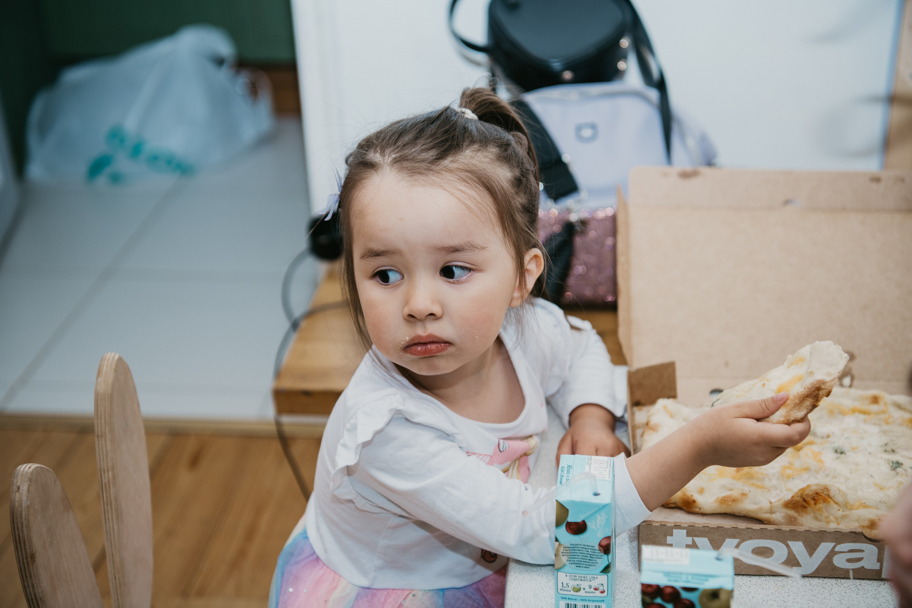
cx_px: 456
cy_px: 304
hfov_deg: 35.6
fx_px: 1419
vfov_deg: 24.2
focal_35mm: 56
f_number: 3.5
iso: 100
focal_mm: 56
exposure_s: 1/160
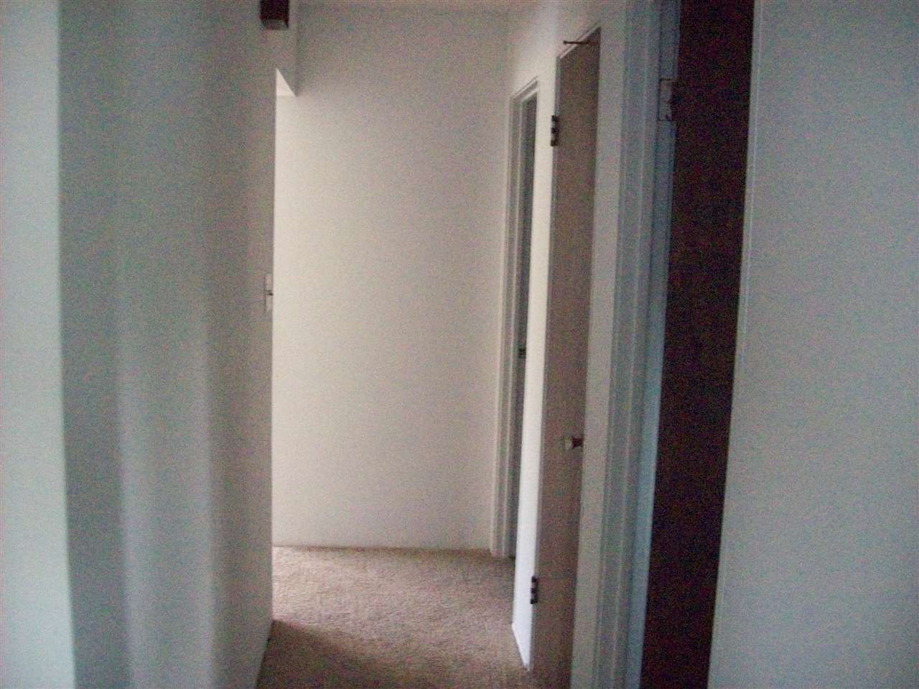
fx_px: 955
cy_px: 344
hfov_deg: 51.4
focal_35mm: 36
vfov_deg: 39.6
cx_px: 460
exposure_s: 1/128
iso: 800
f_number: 2.7
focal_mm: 6
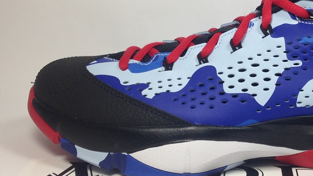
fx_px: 531
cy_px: 59
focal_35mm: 64
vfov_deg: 18.8
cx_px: 244
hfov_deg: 32.1
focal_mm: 4.13
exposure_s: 1/132
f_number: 2.4
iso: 50
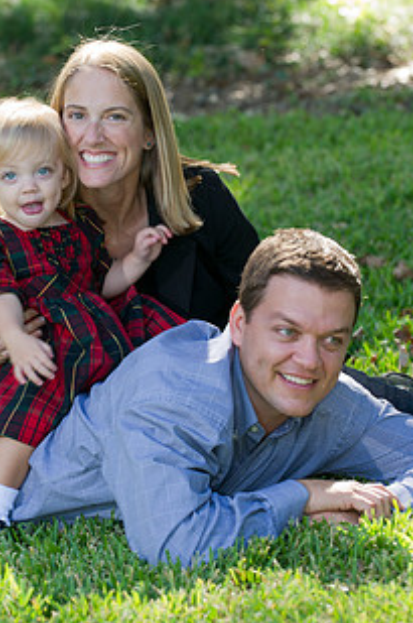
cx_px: 140
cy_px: 292
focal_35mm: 175
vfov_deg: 11.8
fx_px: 3021
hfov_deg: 7.8
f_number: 4
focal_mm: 120
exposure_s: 1/125
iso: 250
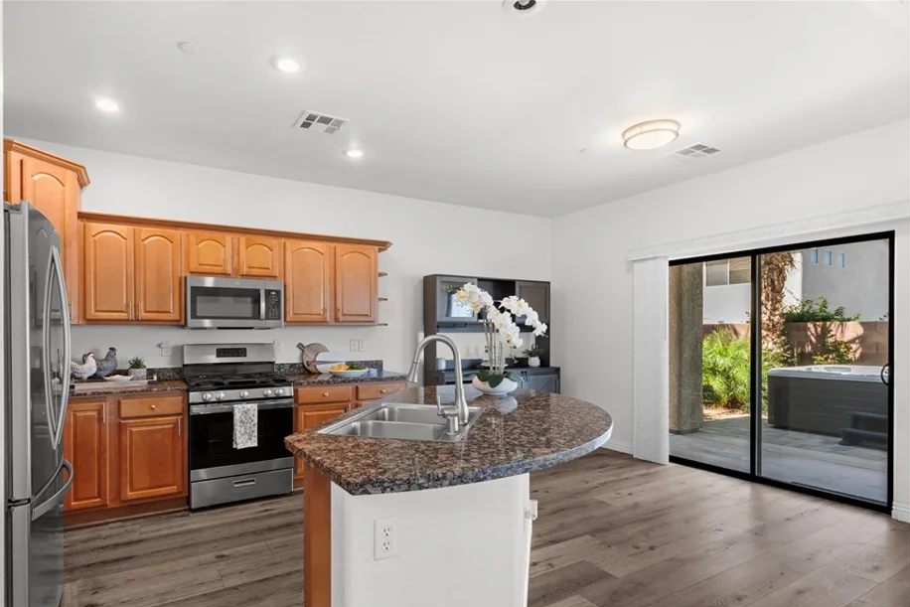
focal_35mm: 19
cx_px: 405
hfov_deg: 86.6
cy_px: 338
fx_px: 480
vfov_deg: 64.4
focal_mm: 17
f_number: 8
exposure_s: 1/8
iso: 400
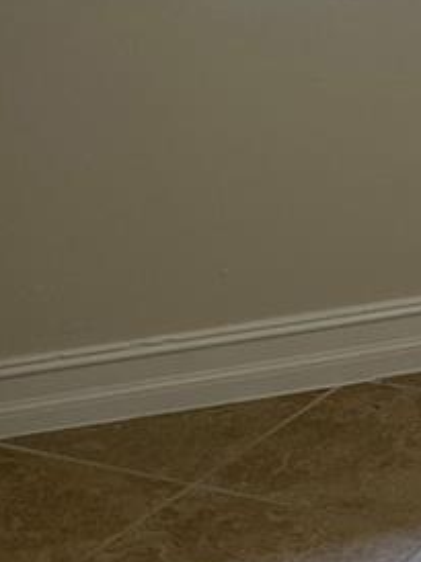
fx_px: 1852
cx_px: 856
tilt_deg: -7.3
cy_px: -158
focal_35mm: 114
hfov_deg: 11.6
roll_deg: -1.3
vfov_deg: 16.4
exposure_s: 1/156
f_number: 1.5
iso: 64
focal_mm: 5.7
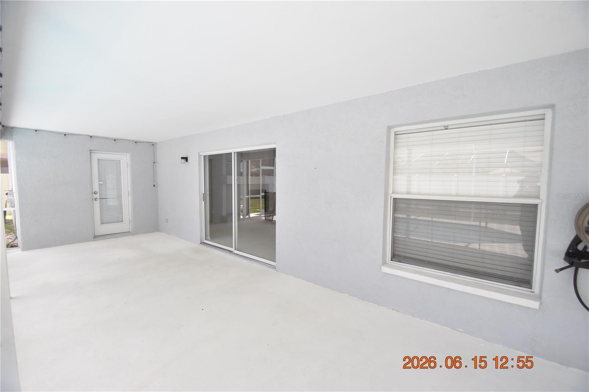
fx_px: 245
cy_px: 196
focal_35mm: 15
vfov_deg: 77.3
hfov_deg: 100.4
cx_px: 294
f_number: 3.5
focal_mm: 10
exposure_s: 1/750
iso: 800
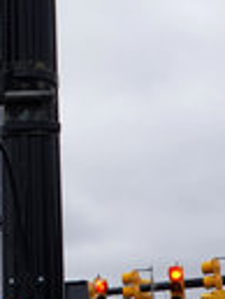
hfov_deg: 9.0
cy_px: -23
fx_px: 1393
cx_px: -104
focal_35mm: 161
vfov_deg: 12.1
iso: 25
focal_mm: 6
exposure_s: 1/328
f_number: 2.4
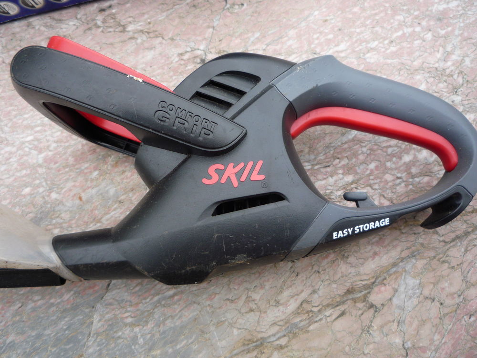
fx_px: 413
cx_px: 238
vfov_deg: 46.8
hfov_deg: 60.0
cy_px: 179
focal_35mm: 30
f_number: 3.3
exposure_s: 1/50
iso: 100
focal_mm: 5.2
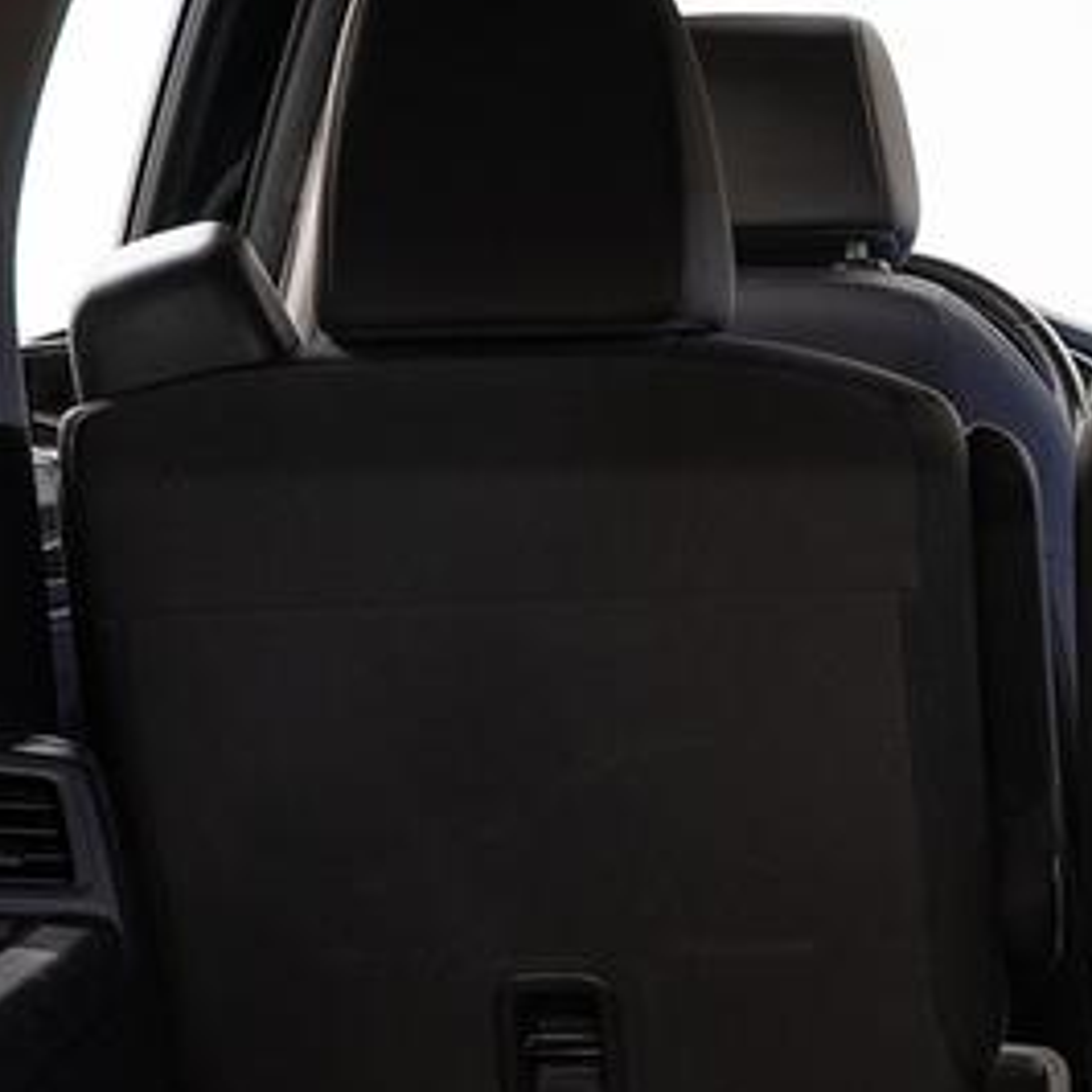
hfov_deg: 11.4
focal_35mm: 149
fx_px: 5318
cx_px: 1398
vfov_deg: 11.6
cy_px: 1048
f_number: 5.6
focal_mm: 31.4
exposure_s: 1/2.5
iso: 100
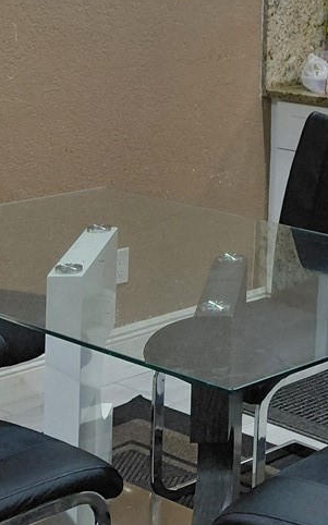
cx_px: 489
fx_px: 1259
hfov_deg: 13.9
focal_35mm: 88
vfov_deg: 22.4
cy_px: -28
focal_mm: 4.69
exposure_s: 1/60
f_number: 1.8
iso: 250
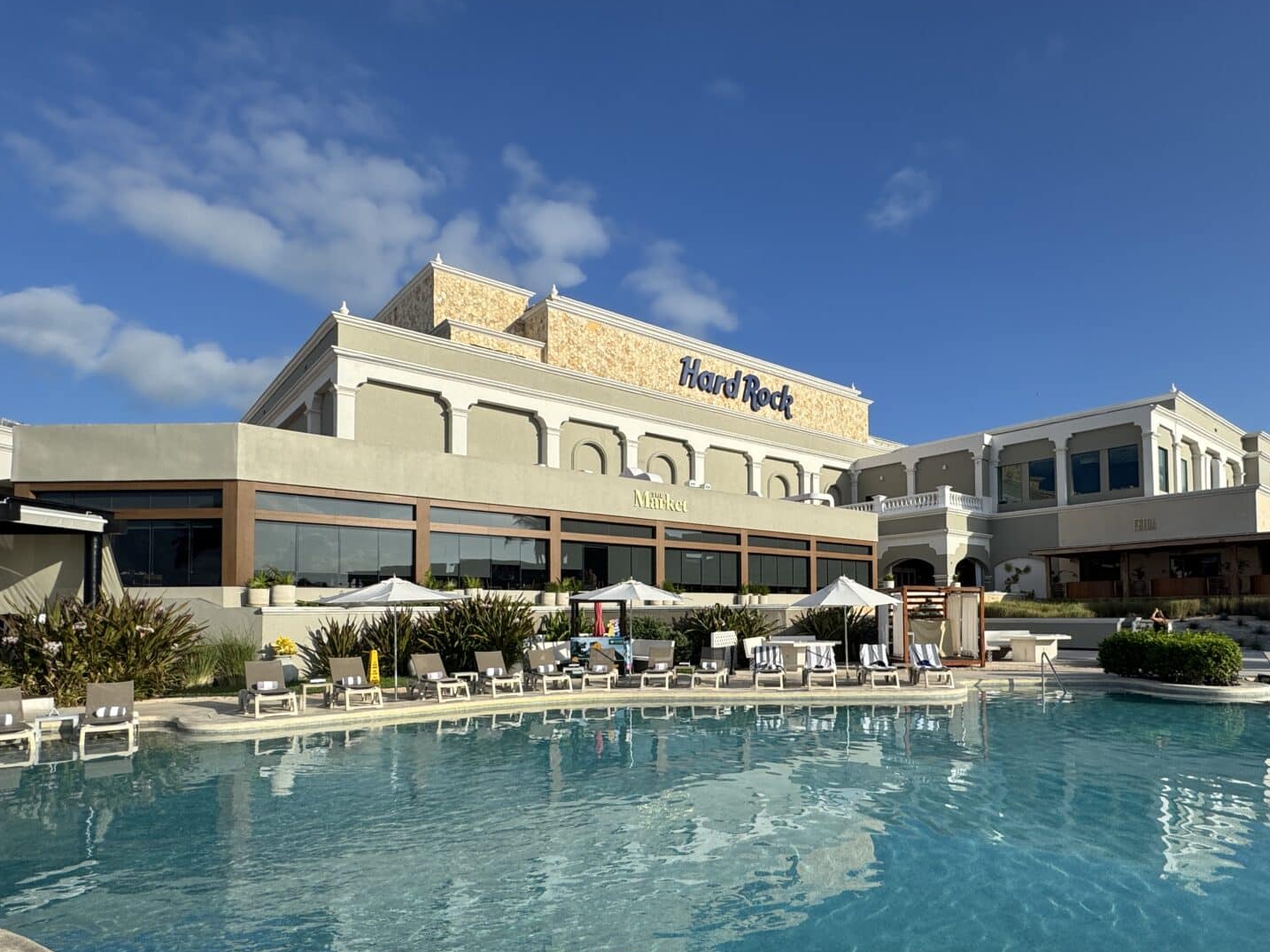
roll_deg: +0.9
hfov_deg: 80.8
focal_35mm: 20
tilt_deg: +1.5
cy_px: 589
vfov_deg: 65.1
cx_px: 758
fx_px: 734
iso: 40
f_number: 2.2
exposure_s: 1/2985
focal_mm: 2.22
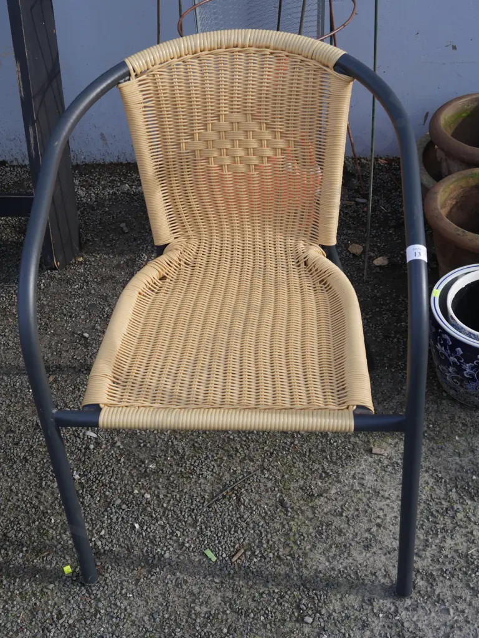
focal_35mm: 40
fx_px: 737
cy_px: 319
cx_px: 240
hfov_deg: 36.0
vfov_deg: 46.8
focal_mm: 20
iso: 200
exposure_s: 1/200
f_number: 6.3
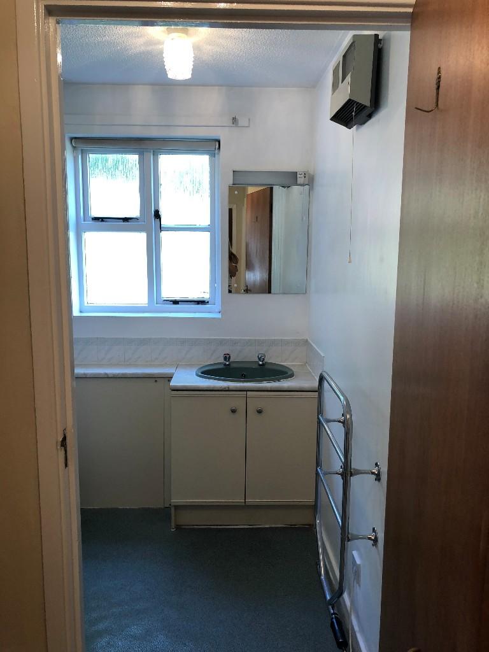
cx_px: 244
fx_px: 527
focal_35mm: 28
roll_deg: +0.4
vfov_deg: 63.4
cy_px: 326
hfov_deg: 49.7
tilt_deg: -9.0
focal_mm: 3.99
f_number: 1.8
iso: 25
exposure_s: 1/33
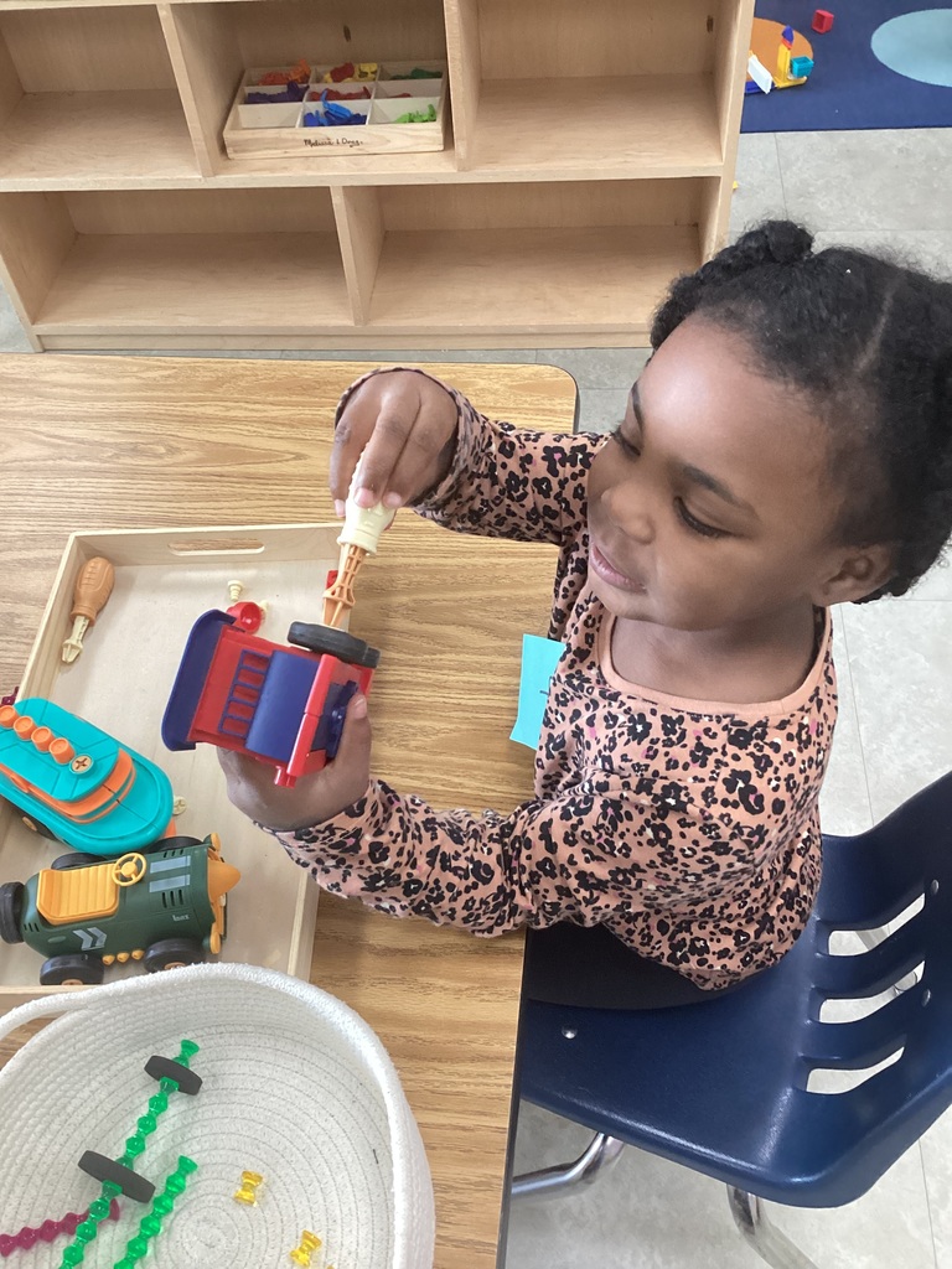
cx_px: 476
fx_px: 1137
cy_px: 634
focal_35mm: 31
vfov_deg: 58.4
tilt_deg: -51.3
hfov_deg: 45.4
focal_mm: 3.3
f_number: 2.4
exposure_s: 1/60
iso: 250
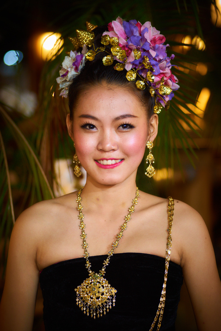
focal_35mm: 100
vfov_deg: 20.4
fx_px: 921
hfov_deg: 13.7
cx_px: 110
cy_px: 166
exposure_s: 1/30
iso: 800
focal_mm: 100
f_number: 2.8
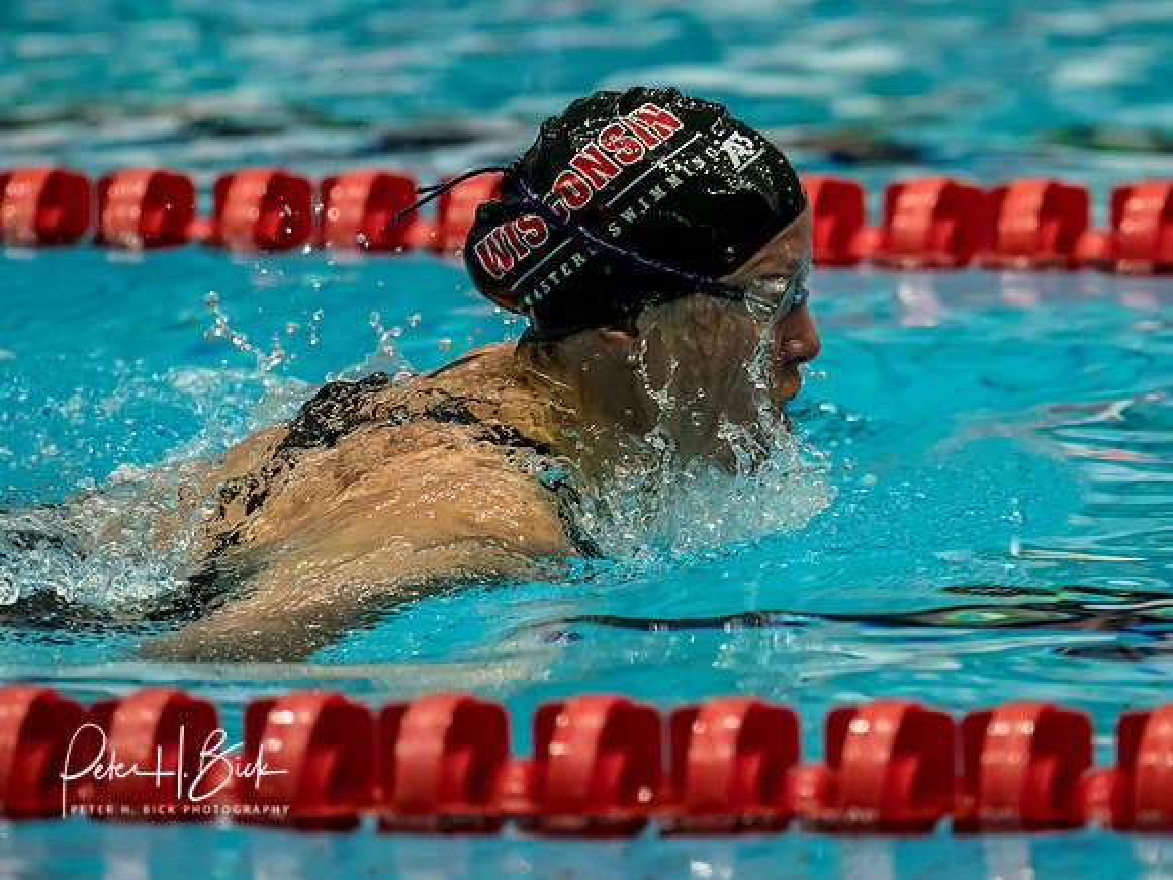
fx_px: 17623
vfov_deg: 2.9
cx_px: 629
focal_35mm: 520
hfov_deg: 3.8
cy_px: 424
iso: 2500
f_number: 2.8
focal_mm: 200
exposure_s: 1/1000
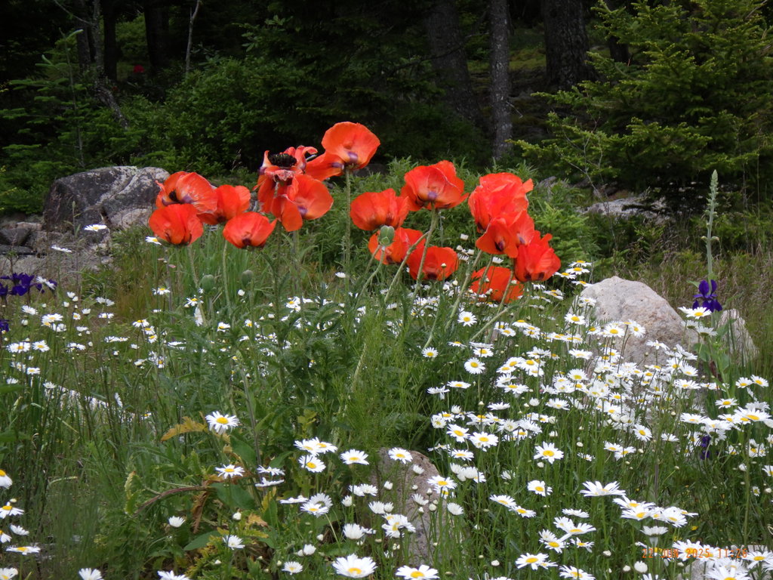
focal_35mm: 94
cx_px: 386
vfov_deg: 15.7
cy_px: 290
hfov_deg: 20.9
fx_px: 2099
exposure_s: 1/400
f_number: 5
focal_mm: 16.7
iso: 125
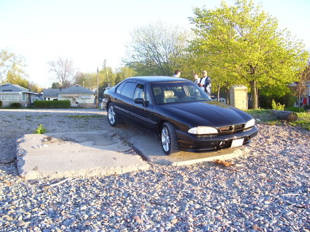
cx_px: 155
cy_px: 116
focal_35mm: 34
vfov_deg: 41.8
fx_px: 304
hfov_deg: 54.0
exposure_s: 1/180
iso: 80
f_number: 2.7
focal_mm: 5.6
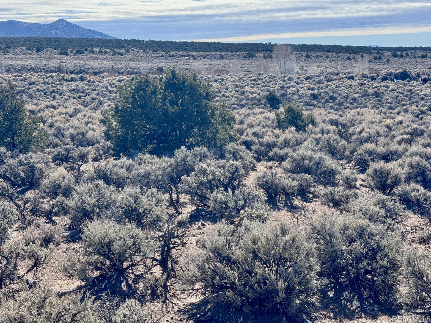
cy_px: 160
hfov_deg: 38.9
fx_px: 610
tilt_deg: -11.1
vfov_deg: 29.7
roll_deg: +0.1
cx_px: 216
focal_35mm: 49
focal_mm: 6.76
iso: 64
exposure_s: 1/2833
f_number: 1.78
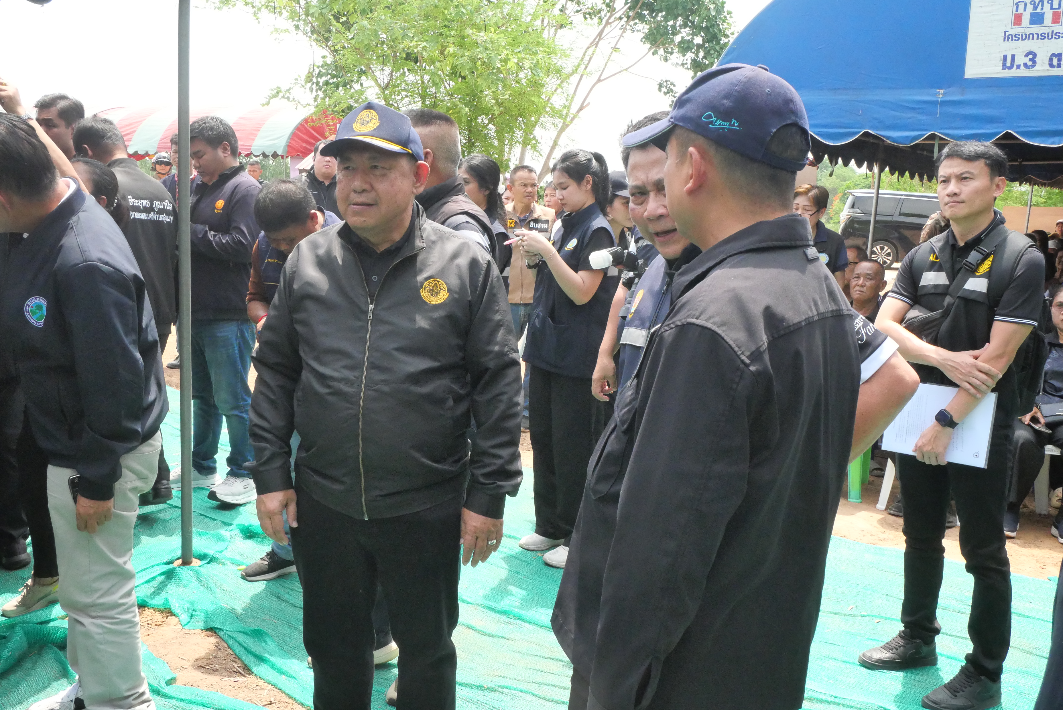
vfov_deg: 36.0
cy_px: 355
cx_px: 532
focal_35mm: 37
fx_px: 1093
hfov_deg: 51.9
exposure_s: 1/800
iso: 3200
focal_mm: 18
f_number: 10
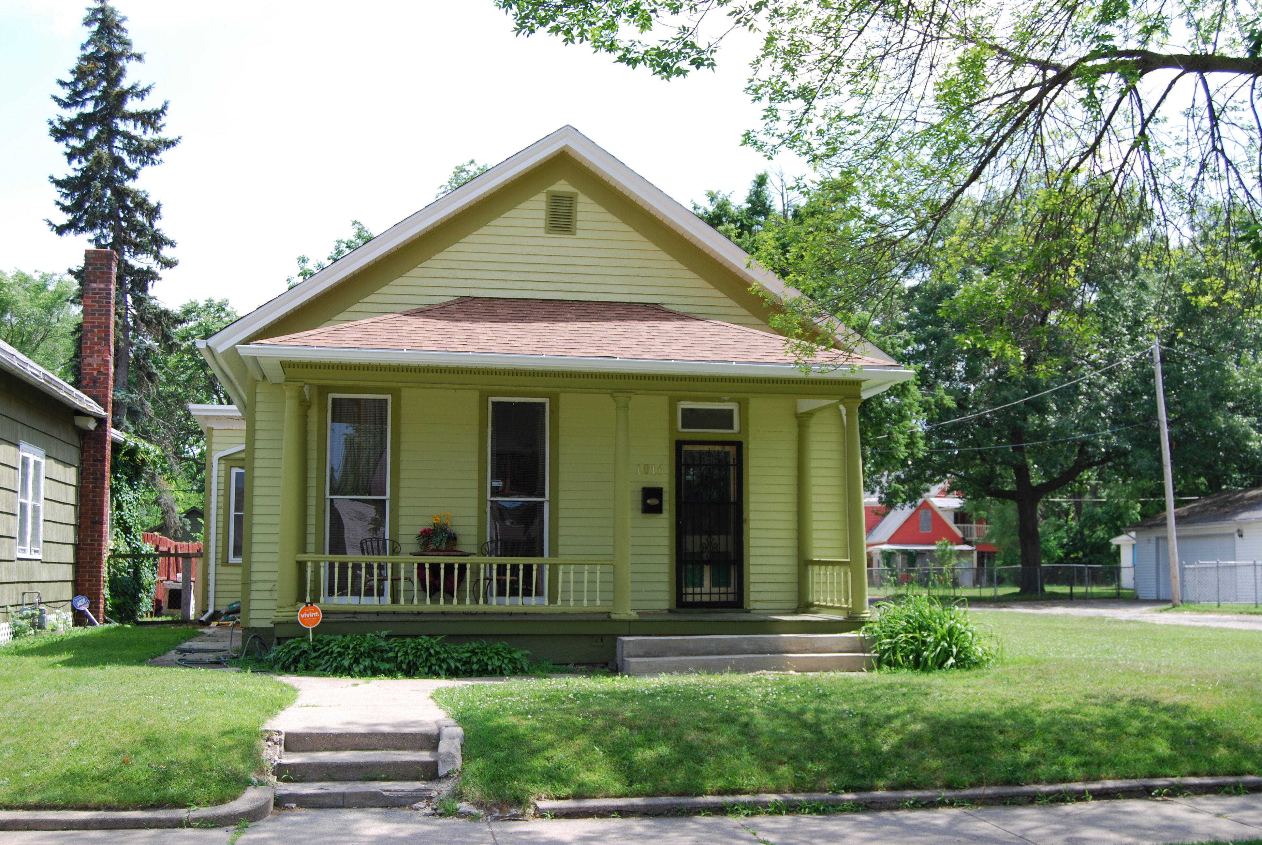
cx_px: 631
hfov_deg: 46.3
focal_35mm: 42
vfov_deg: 32.0
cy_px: 422
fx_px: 1474
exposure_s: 1/160
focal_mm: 28
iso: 100
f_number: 6.3
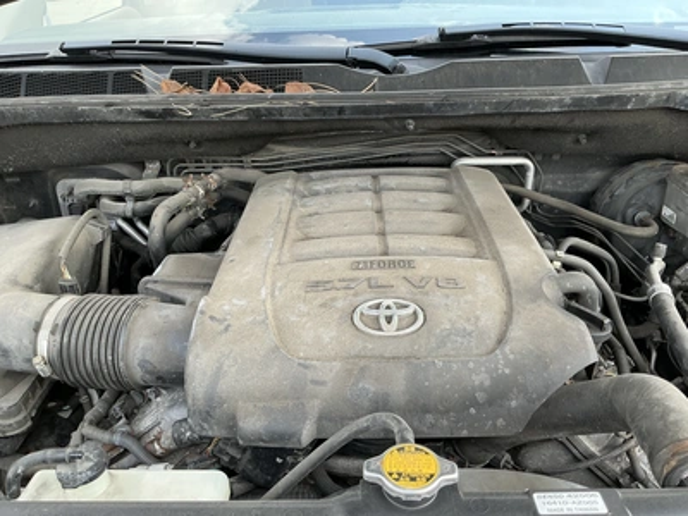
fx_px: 557
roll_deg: +2.3
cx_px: 344
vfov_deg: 49.7
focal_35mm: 28
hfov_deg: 63.4
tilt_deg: -28.1
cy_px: 258
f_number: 1.8
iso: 32
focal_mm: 3
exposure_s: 1/172
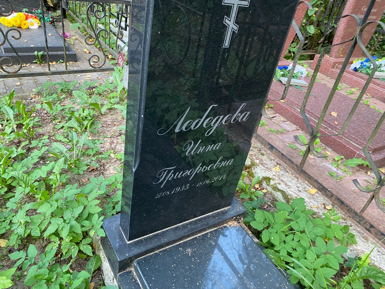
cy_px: 144
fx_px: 289
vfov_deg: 53.1
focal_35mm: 26
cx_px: 192
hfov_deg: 67.3
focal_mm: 4.25
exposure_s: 1/60
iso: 200
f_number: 1.8
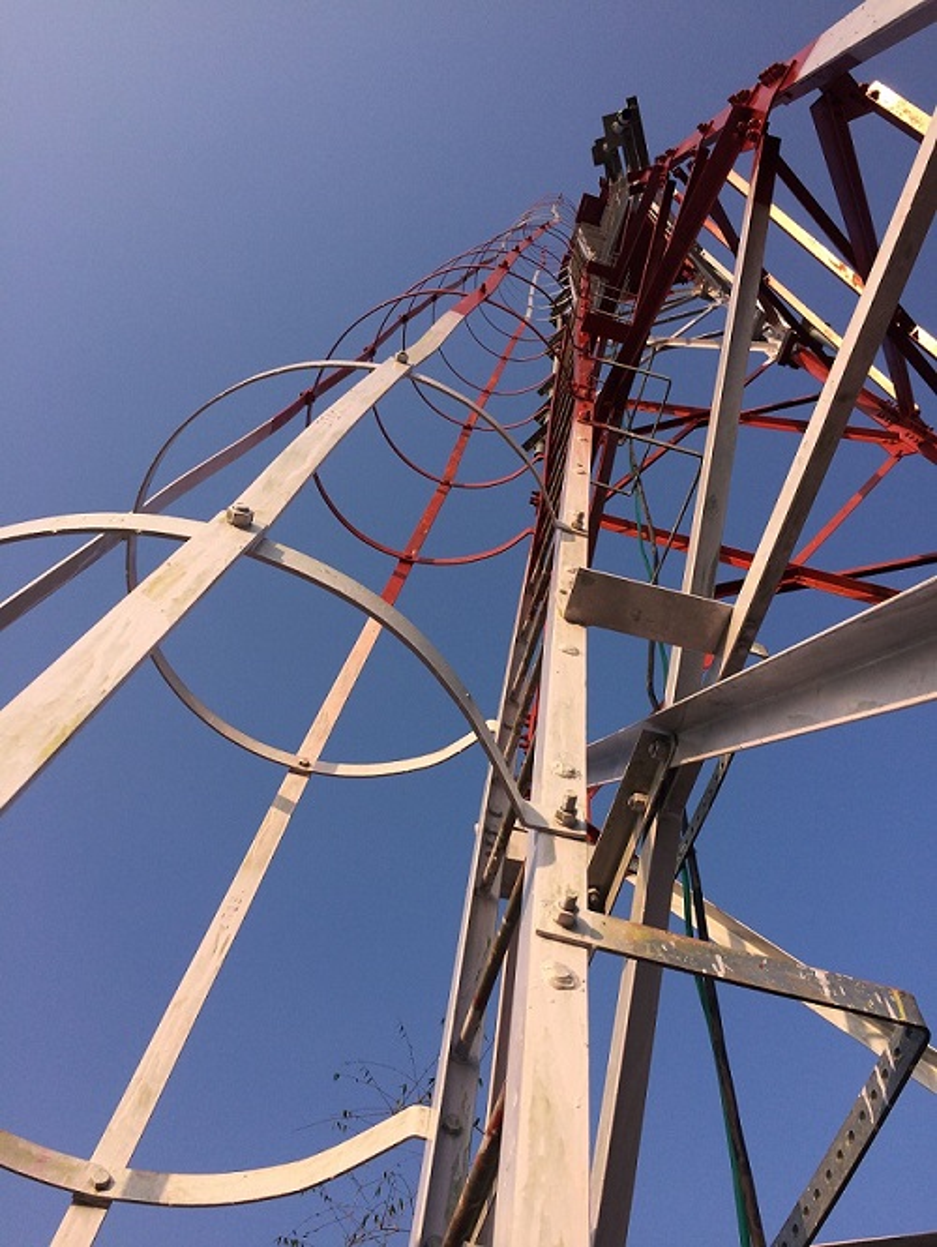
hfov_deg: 48.3
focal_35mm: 29
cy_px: 624
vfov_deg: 61.6
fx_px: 1045
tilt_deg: +66.1
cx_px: 468
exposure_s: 1/1282
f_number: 2.2
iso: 32
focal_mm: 4.15
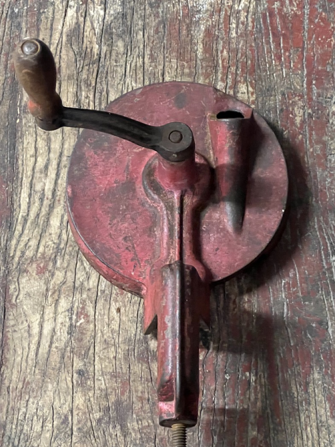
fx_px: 1214
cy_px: 265
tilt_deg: -70.4
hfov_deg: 15.7
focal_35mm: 94
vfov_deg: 20.8
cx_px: 170
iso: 1000
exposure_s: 1/25
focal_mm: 9
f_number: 2.8
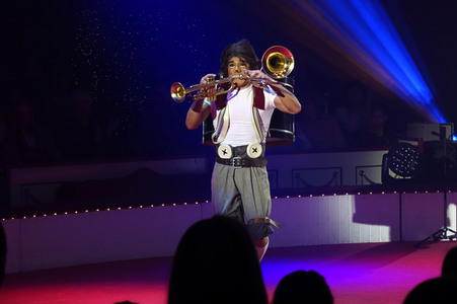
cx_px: 228
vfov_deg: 10.0
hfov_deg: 15.0
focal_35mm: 137
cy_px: 152
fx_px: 1738
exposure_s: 1/200
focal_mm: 50.23
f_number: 4
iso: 640
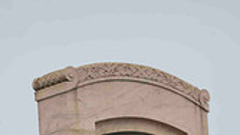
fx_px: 897
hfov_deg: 15.2
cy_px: 304
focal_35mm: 141
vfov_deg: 8.1
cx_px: 83
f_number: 10
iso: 640
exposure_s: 1/800
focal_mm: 50
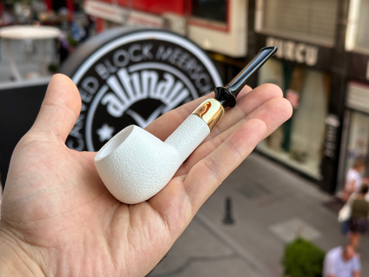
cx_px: 184
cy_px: 138
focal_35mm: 48
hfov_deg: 39.7
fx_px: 512
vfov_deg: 30.3
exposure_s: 1/594
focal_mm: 6.86
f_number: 1.78
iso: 64
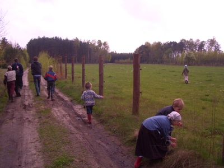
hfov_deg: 52.6
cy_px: 84
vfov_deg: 40.7
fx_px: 226
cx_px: 112
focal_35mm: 35
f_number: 4.3
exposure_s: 1/250
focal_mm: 5.8
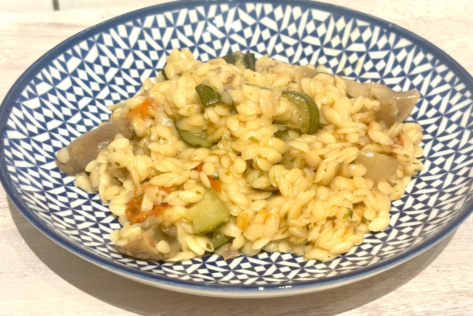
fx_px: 801
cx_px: 245
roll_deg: -0.1
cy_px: 174
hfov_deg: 32.9
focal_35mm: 61
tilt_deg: -38.9
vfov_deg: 22.3
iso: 125
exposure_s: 1/33
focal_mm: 5.96
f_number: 1.6
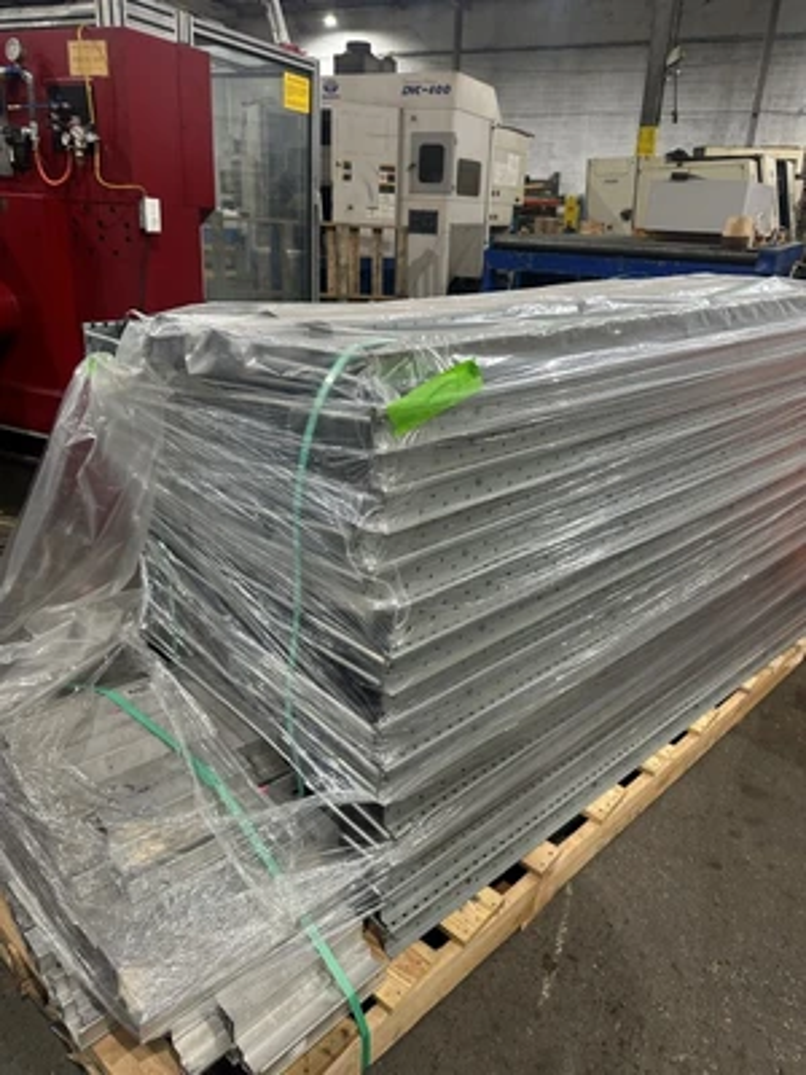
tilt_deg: -21.1
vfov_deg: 71.6
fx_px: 745
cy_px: 538
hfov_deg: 56.8
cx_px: 403
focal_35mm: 24
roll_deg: -5.4
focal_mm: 6.86
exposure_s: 1/60
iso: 200
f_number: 1.78
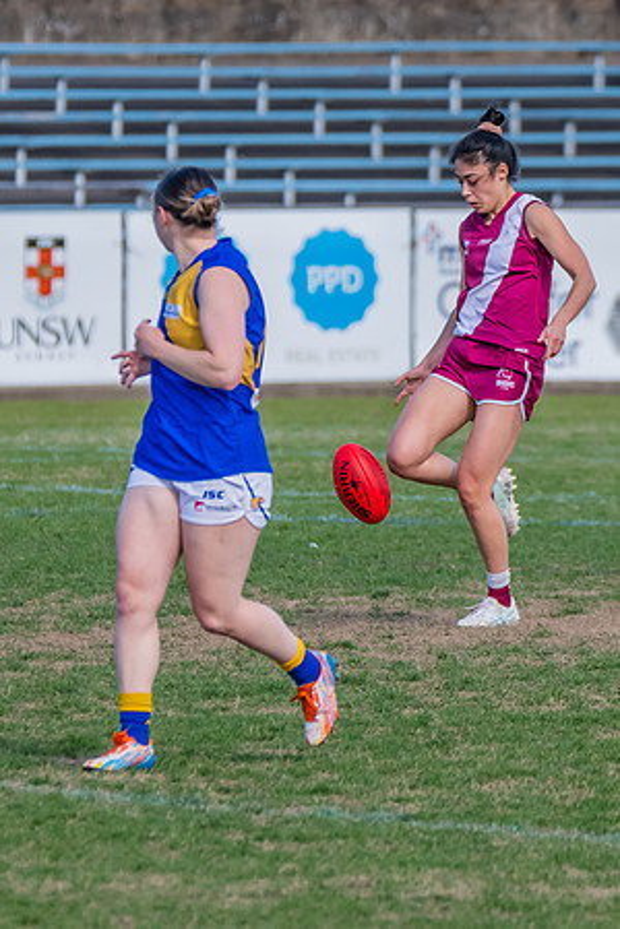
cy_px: 366
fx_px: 18298
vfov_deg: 2.9
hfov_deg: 1.9
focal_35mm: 708
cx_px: 391
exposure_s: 1/1600
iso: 800
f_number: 7.1
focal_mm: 320
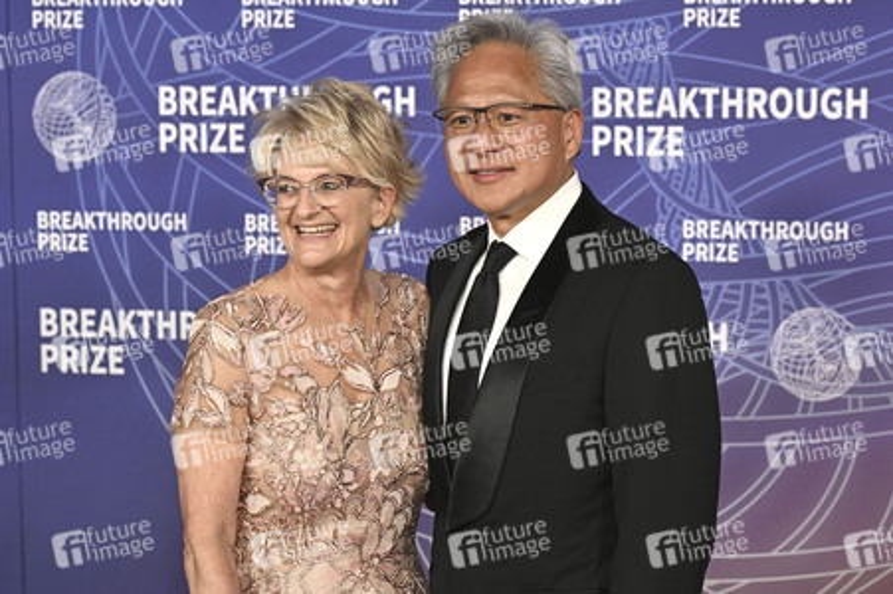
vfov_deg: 20.9
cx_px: 446
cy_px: 297
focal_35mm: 65
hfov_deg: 31.0
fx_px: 1611
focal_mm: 65
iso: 2000
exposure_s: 1/320
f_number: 4
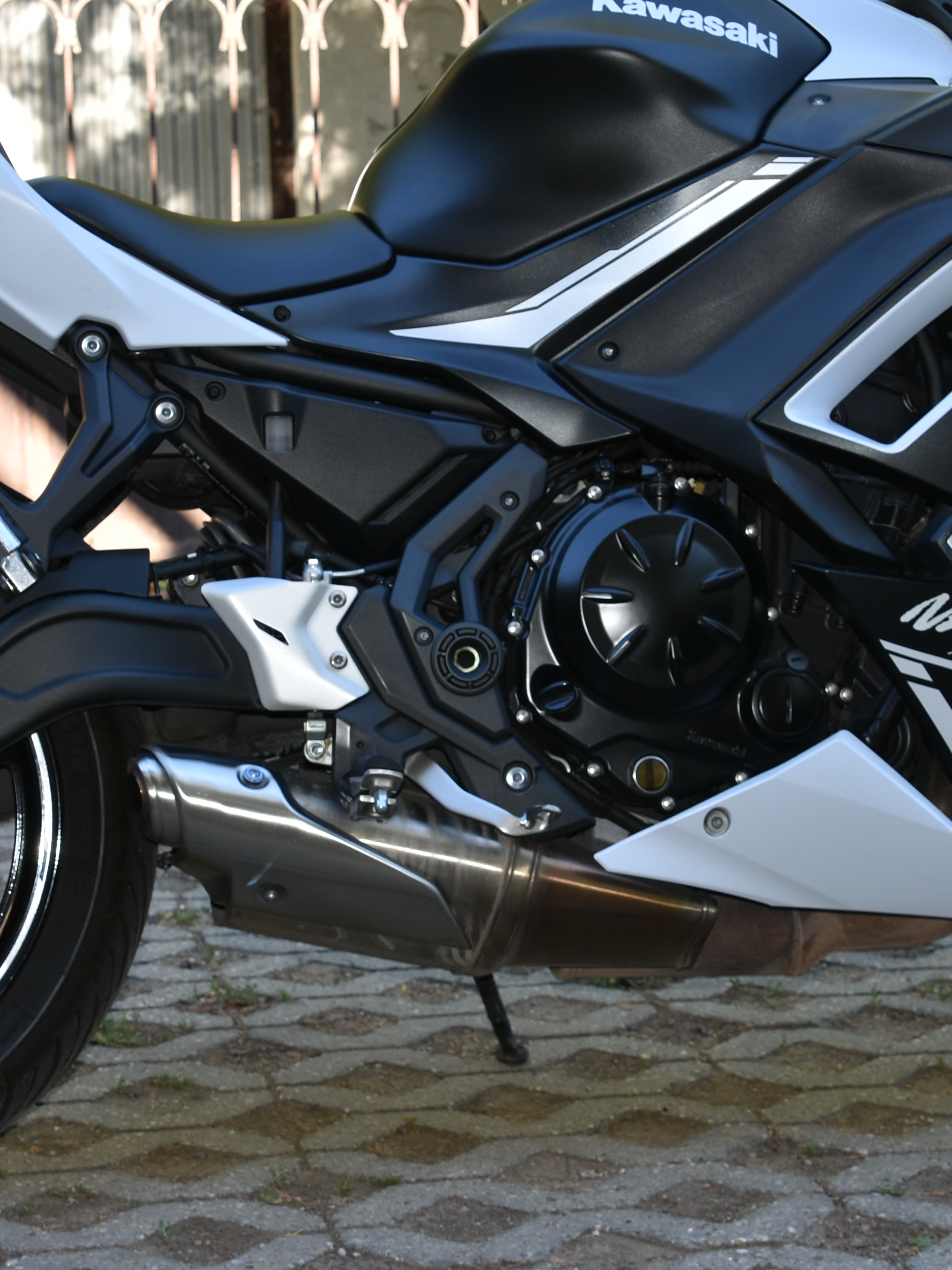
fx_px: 3227
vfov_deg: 22.2
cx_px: 514
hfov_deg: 16.8
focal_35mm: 88
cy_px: 552
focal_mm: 30
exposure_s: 1/125
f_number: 5.6
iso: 160
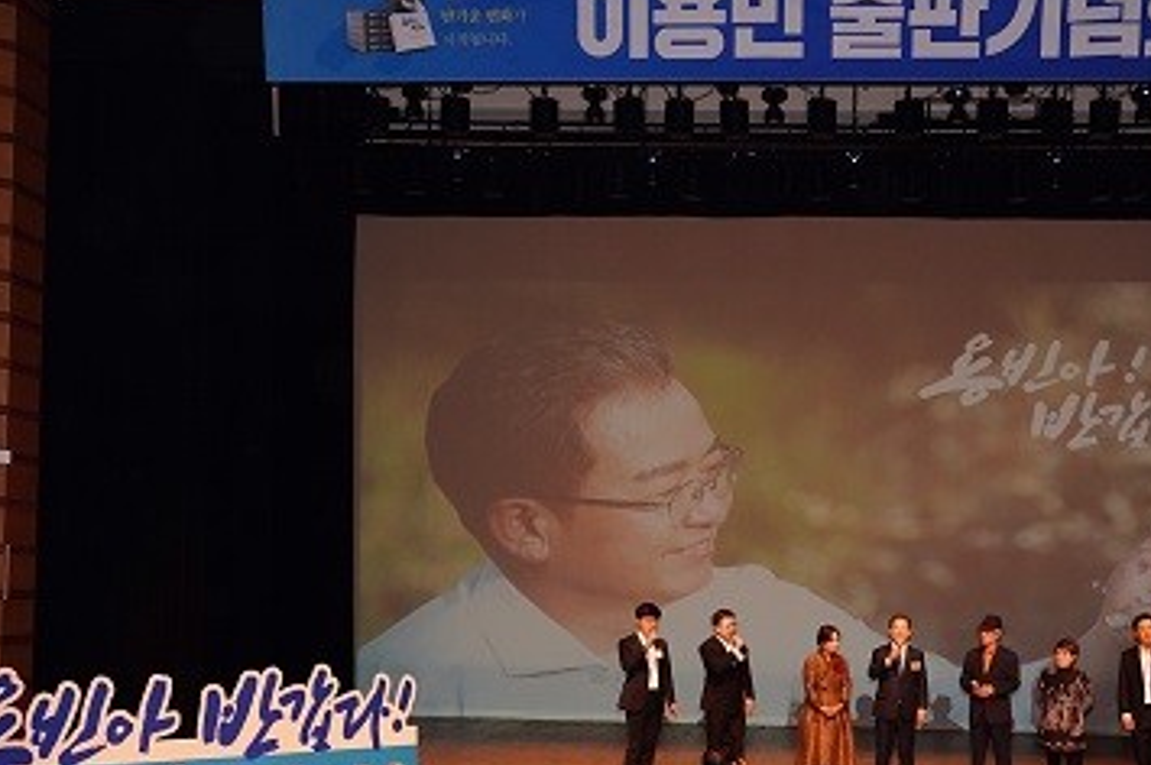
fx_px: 1533
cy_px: 558
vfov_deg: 27.7
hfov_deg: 41.0
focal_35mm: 48
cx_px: 684
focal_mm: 31
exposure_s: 1/160
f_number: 5.6
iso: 3200
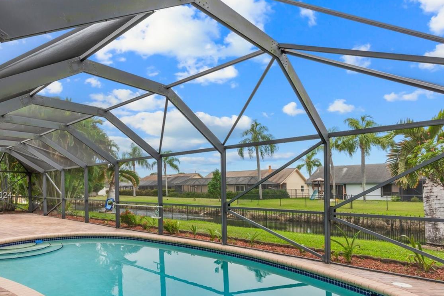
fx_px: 284
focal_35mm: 23
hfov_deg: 76.0
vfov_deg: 54.1
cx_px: 204
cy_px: 196
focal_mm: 16
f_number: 11
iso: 200
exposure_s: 1/80
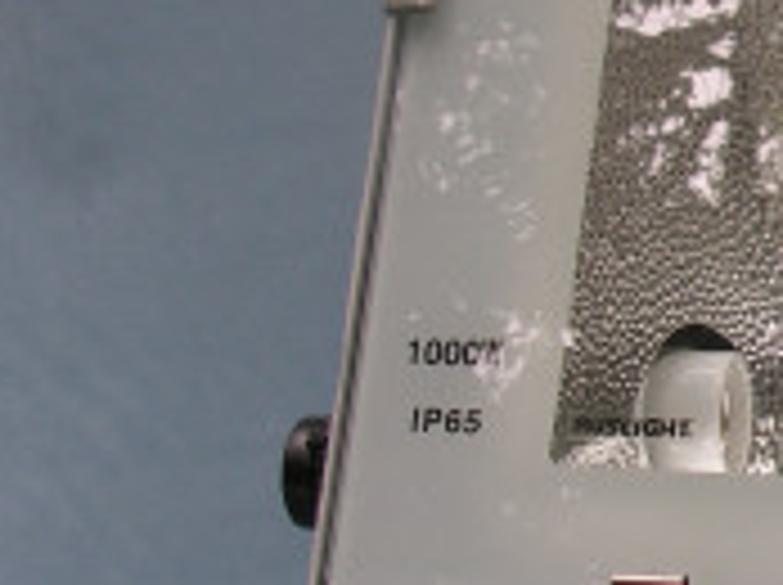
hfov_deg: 10.4
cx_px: 1120
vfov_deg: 8.1
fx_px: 4156
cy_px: 342
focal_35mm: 184
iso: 50
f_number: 3.5
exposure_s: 1/51.8
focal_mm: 12.7
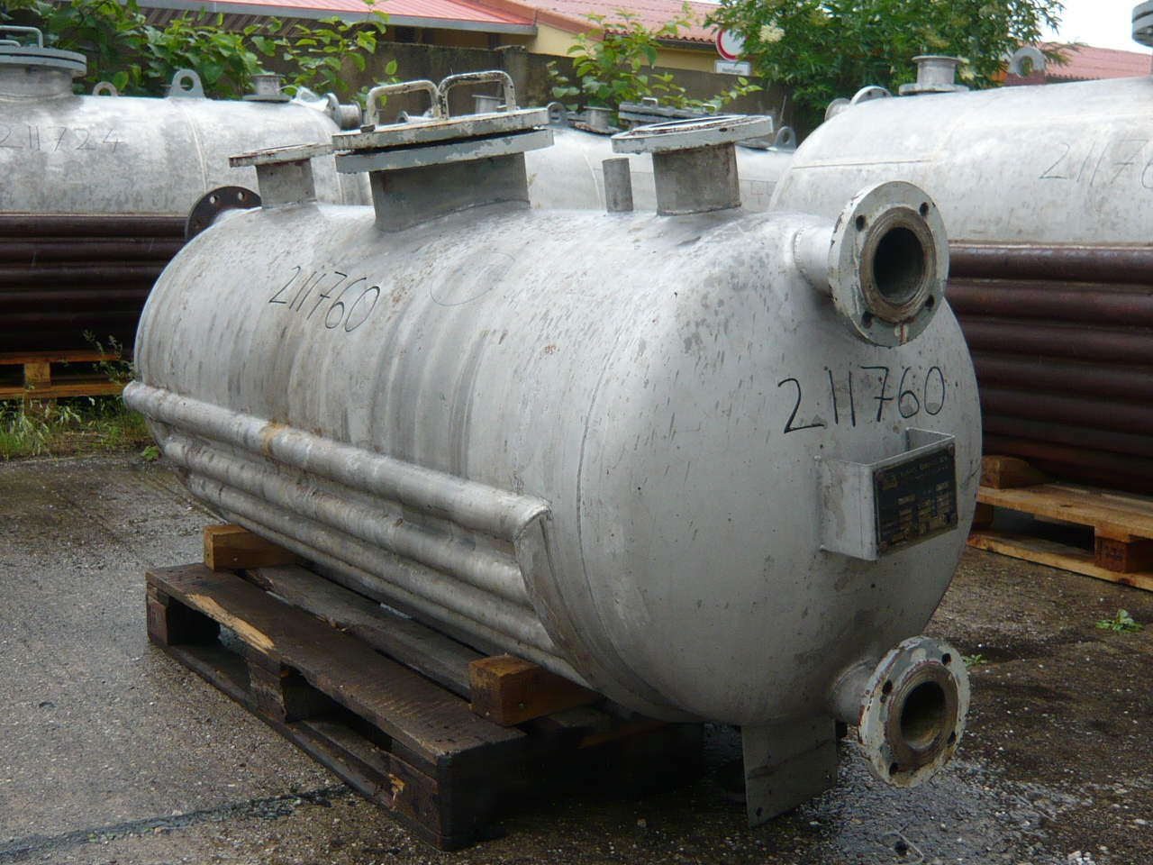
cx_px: 576
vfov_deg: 34.3
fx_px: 1399
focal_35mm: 42
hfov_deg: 44.8
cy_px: 432
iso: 100
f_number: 2.8
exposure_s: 1/320
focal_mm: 4.6
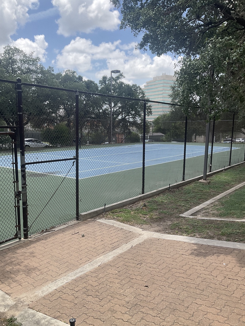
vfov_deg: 58.3
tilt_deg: -8.3
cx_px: 120
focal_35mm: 31
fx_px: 293
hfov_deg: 45.4
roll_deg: -0.1
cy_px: 172
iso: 16
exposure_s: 1/781
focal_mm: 3
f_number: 1.8
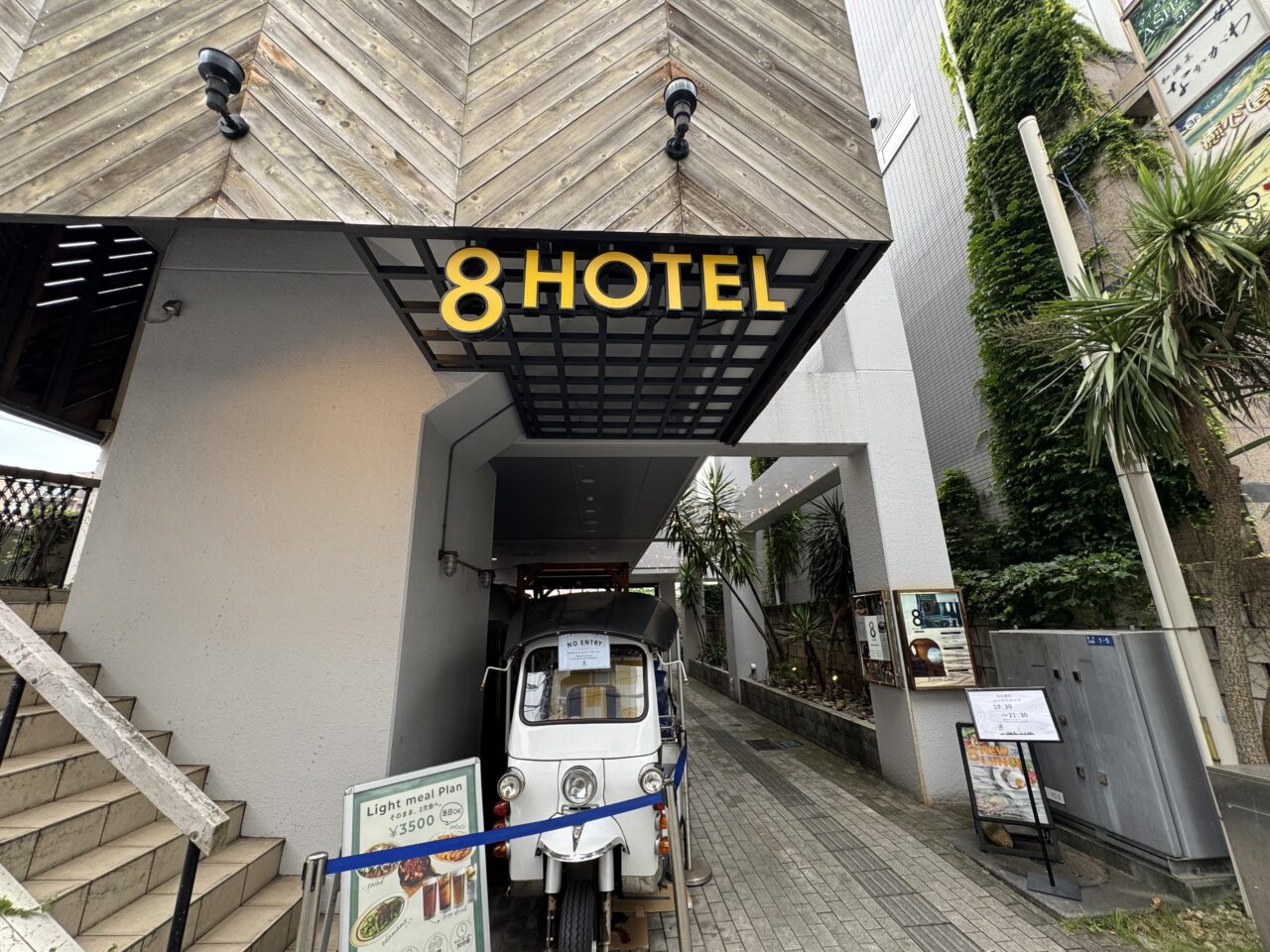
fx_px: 514
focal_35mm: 14
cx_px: 635
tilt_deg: +18.1
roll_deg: +2.4
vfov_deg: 85.7
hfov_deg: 102.1
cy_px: 476
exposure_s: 1/99
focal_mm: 2.22
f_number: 2.2
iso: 50
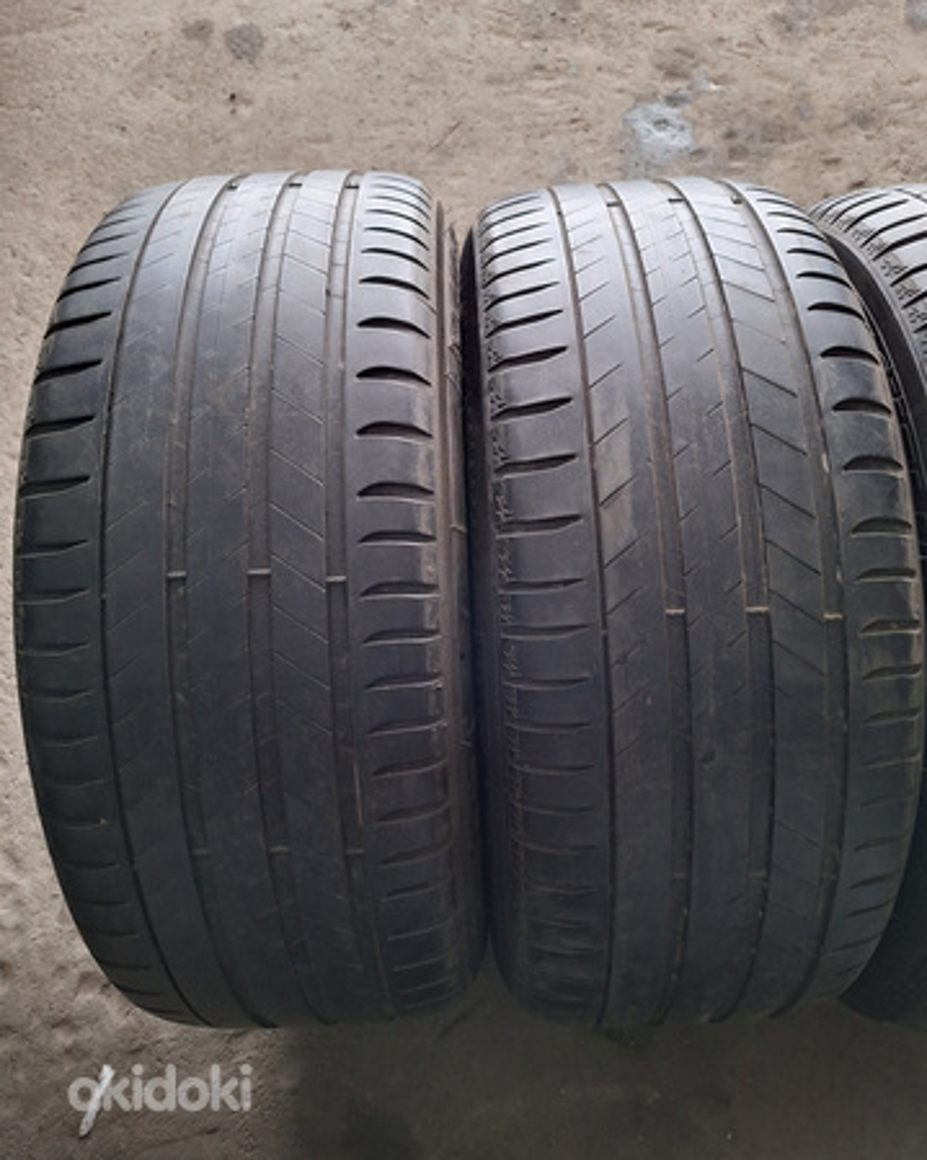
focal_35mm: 25
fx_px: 858
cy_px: 532
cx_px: 479
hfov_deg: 56.8
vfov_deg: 68.0
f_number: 1.8
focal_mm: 5.54
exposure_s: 1/25
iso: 250
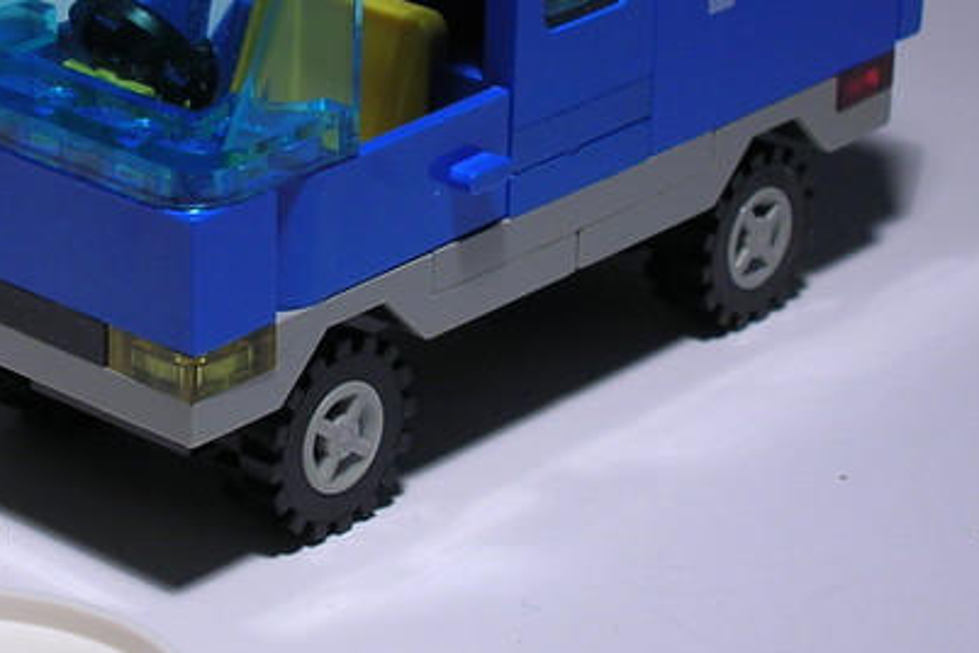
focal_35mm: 135
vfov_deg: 10.1
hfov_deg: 15.2
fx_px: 3671
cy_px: 177
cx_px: 312
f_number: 3.5
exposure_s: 1/35.5
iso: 50
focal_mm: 9.7
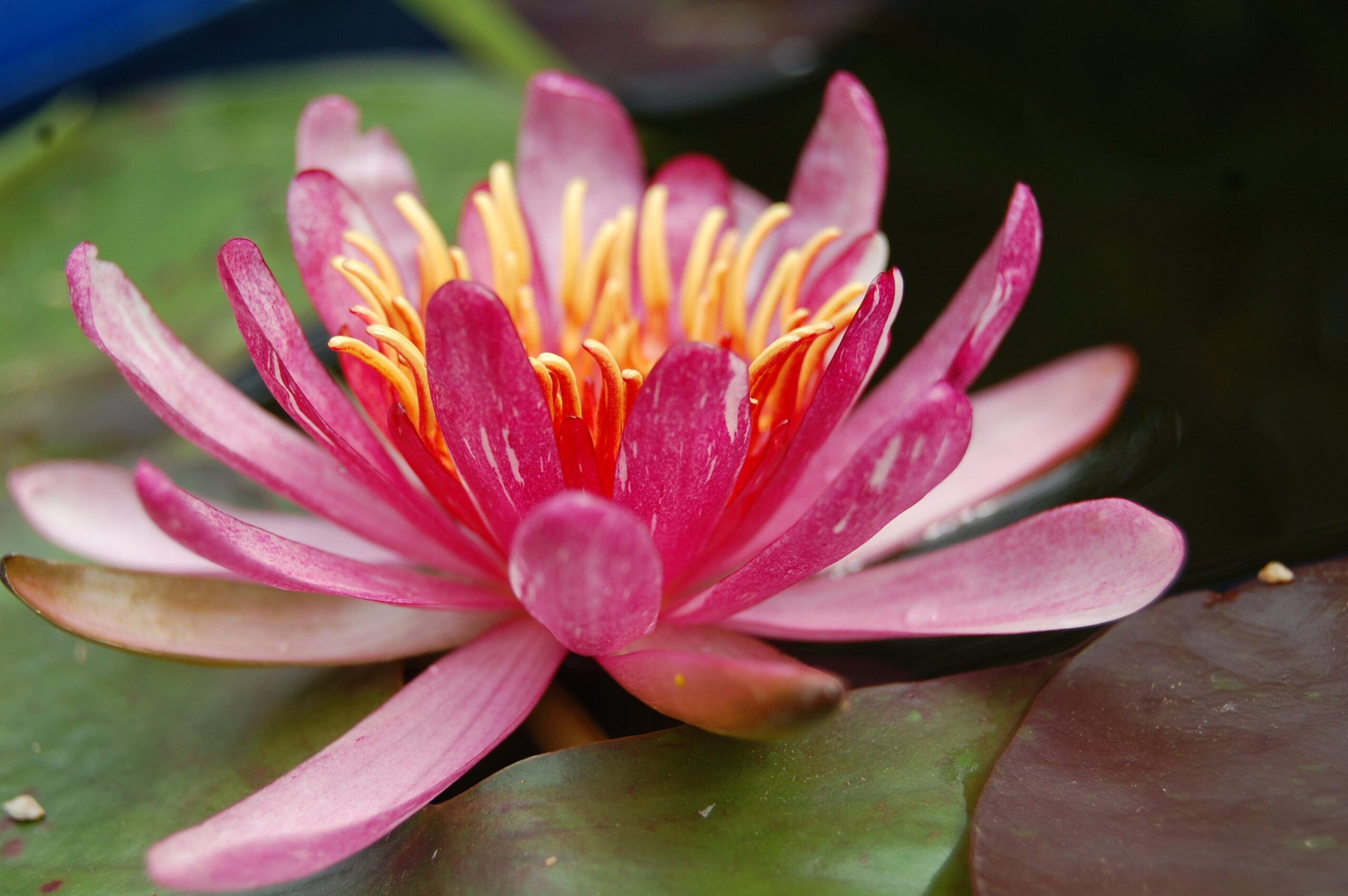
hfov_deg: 24.6
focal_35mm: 82
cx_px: 674
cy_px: 448
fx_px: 3086
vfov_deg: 16.5
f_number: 6.3
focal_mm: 55
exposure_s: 1/160
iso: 200
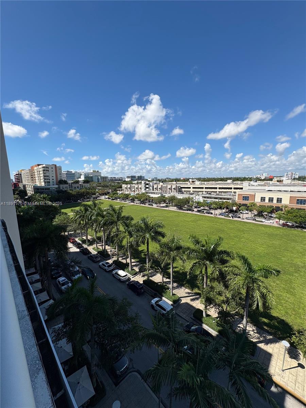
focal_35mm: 14
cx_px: 153
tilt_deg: -8.2
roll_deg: +1.1
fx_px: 165
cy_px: 204
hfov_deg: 85.7
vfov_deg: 102.1
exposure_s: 1/2273
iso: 50
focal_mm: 2.22
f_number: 2.2
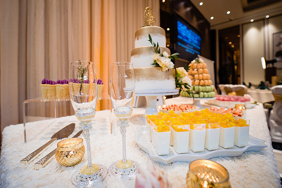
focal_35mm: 16
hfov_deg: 96.7
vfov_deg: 73.6
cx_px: 135
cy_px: 86
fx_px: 125
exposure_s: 1/160
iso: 1250
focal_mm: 14
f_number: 2.8
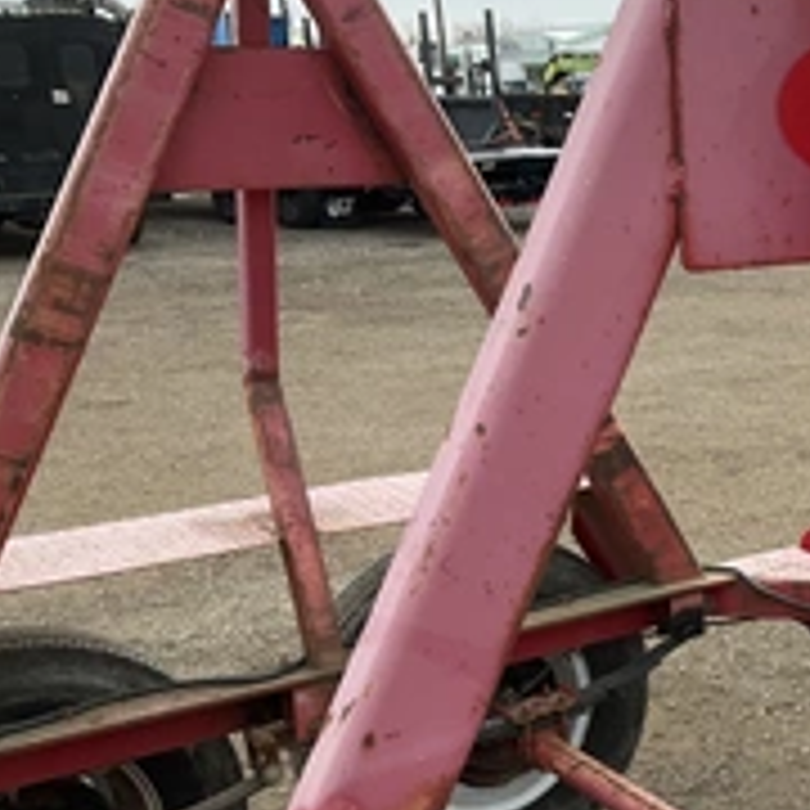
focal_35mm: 57
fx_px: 1509
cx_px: 882
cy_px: 513
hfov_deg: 27.6
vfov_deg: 29.9
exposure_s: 1/122
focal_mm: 3
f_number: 1.8
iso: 32
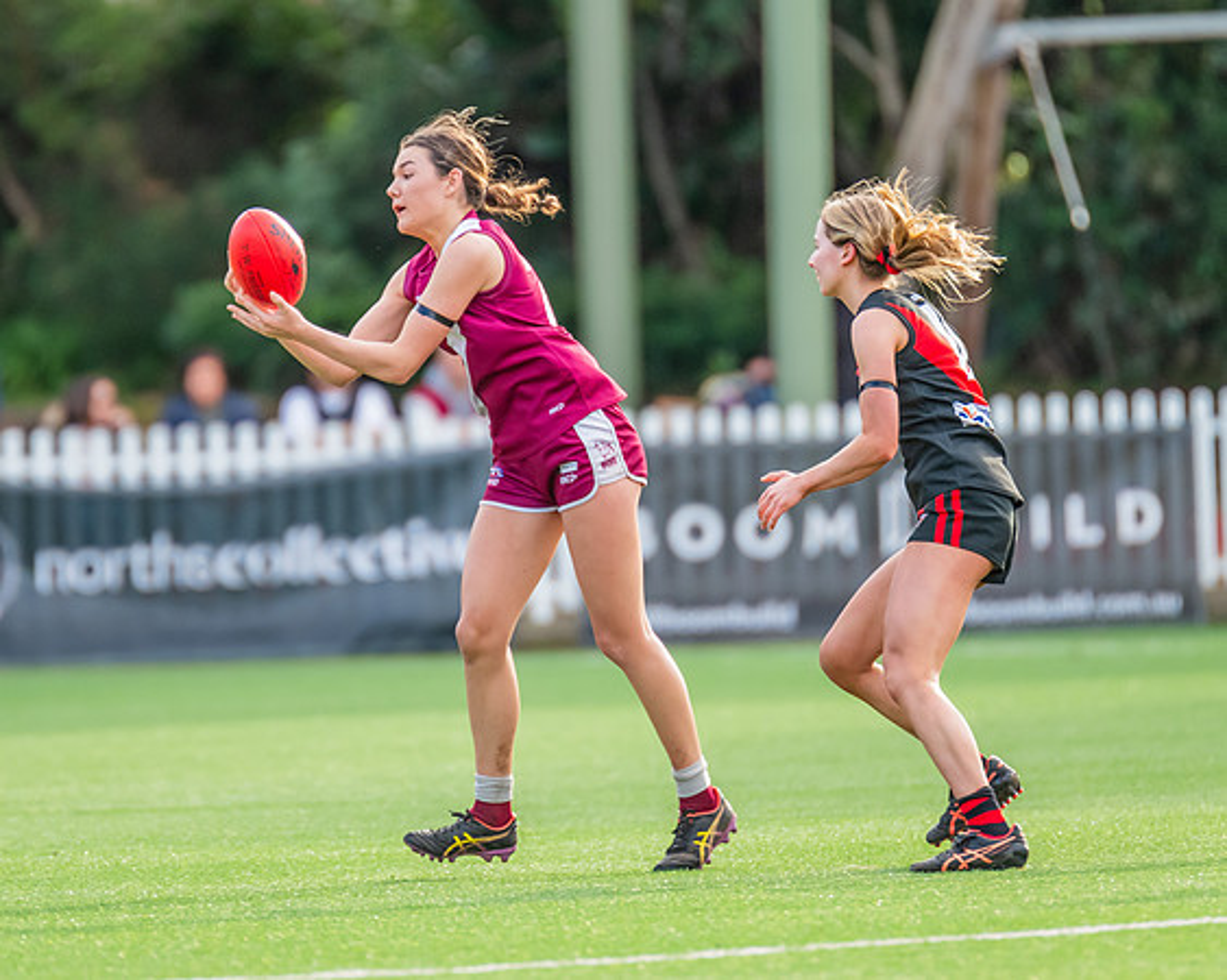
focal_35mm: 710
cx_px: 515
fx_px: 25763
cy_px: 266
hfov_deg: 2.7
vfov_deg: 2.2
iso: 1100
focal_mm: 420
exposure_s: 1/1000
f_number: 4
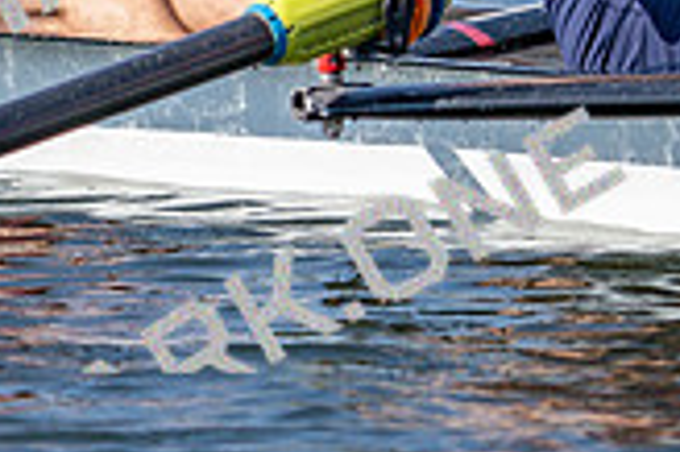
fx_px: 13379
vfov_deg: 1.9
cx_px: 464
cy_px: -338
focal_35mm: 709
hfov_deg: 2.9
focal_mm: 200
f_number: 5.6
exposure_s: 1/2000
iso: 320
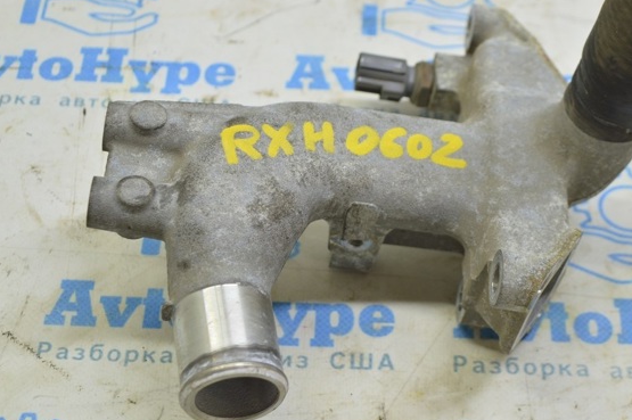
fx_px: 1456
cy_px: 196
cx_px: 362
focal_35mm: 83
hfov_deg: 24.5
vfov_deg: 16.4
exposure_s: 1/20
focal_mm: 48
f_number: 5.6
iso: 400
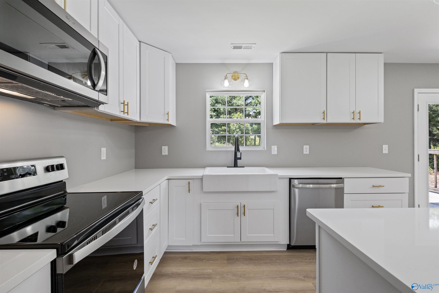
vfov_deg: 77.3
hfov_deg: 100.4
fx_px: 183
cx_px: 220
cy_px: 146
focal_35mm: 15
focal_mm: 10
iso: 1250
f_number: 8
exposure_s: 1/30
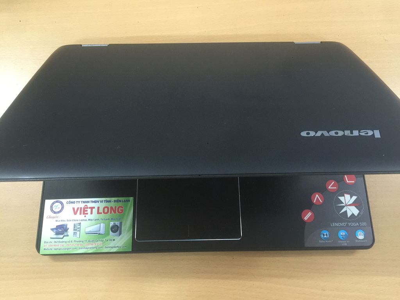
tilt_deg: -73.1
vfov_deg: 48.2
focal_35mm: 29
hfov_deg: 61.7
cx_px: 200
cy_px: 150
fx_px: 335
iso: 160
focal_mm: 4.15
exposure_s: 1/8
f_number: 2.2
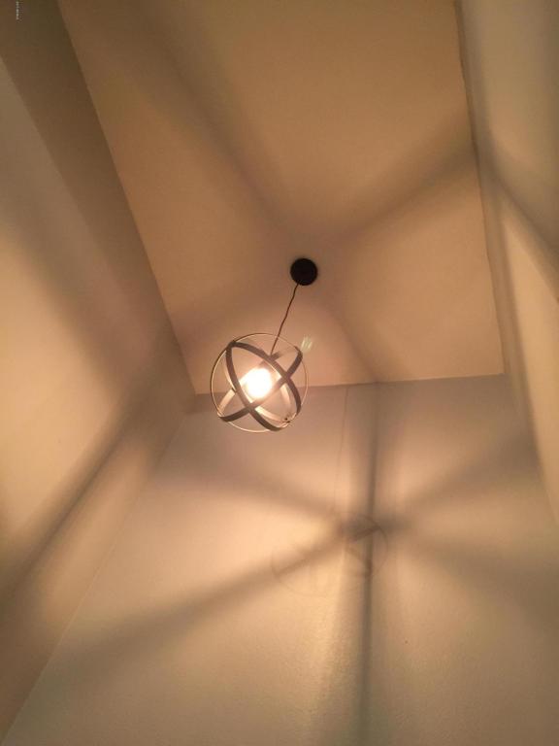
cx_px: 280
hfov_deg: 48.2
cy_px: 373
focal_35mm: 29
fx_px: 624
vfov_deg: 61.7
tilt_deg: +64.9
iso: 125
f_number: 2.2
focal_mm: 4.15
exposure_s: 1/8
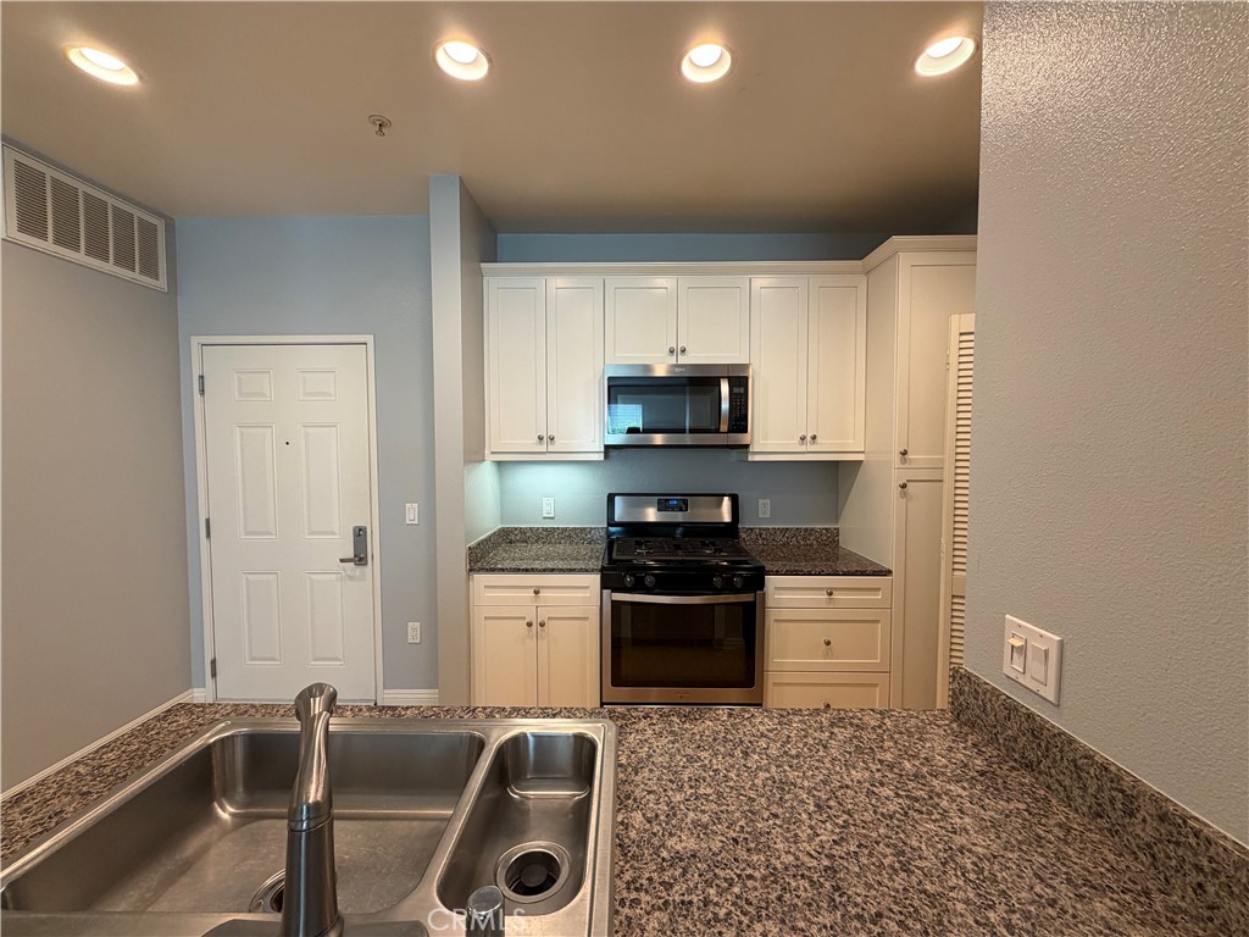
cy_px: 468
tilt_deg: -2.8
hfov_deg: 102.1
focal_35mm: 14
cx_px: 624
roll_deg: +0.6
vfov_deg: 85.7
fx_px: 505
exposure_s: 1/60
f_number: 2.2
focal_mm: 2.22
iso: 160
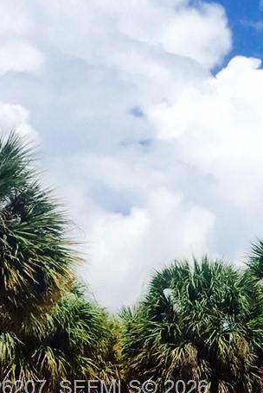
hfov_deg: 10.9
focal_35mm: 106
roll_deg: -2.4
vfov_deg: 18.8
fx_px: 1160
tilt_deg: +7.6
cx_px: 632
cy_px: 390
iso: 32
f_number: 2.2
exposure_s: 1/4405
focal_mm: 4.15
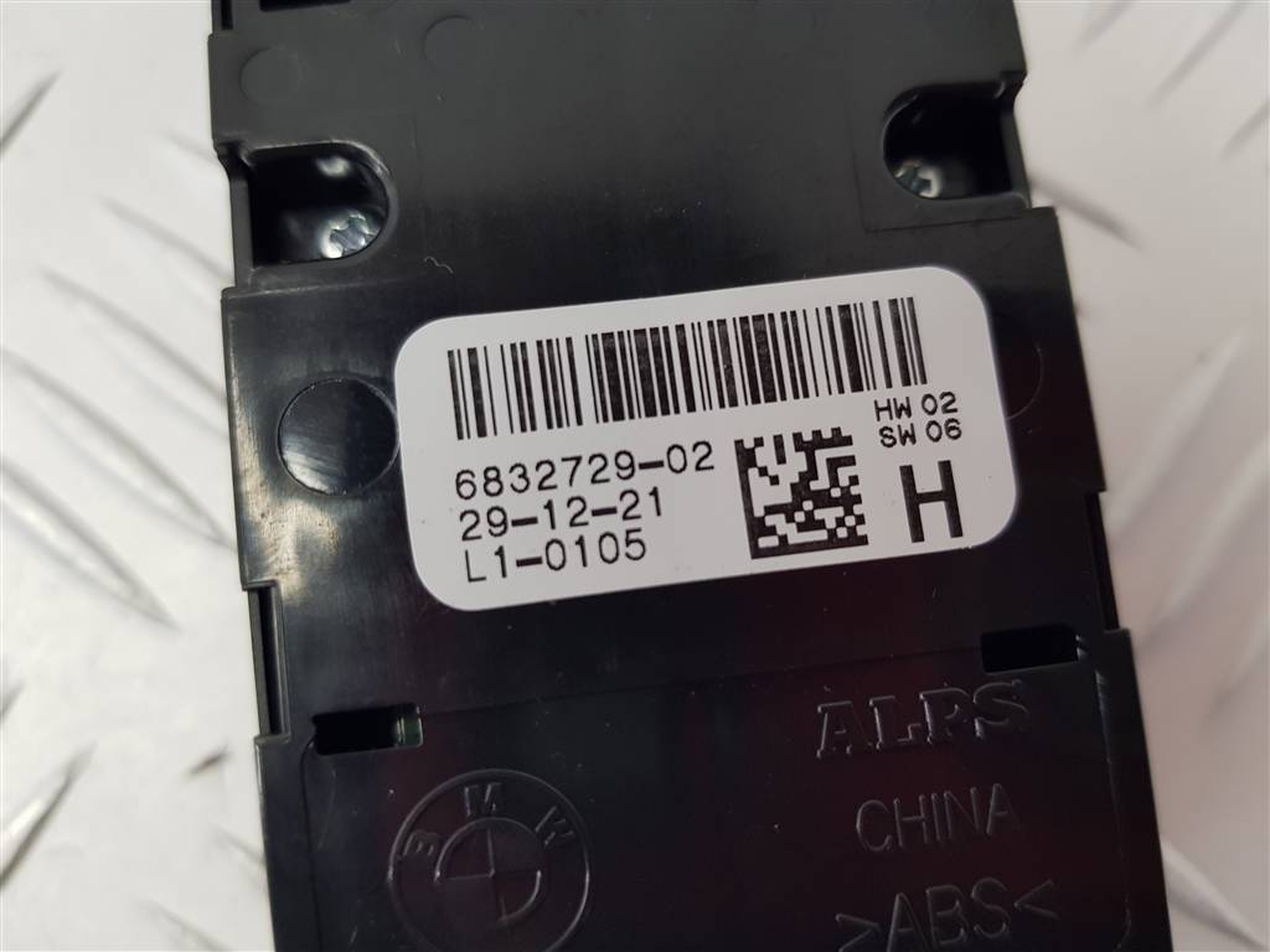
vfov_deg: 53.1
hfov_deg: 67.3
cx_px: 635
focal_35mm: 26
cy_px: 476
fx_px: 954
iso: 100
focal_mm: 4.2
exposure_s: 1/100
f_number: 1.7
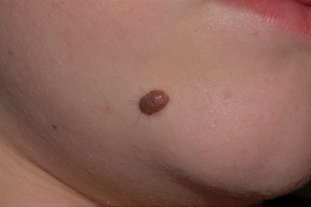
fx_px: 777
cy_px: 104
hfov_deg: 22.6
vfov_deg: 15.2
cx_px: 156
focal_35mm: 90
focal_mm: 60
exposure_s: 1/60
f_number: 36
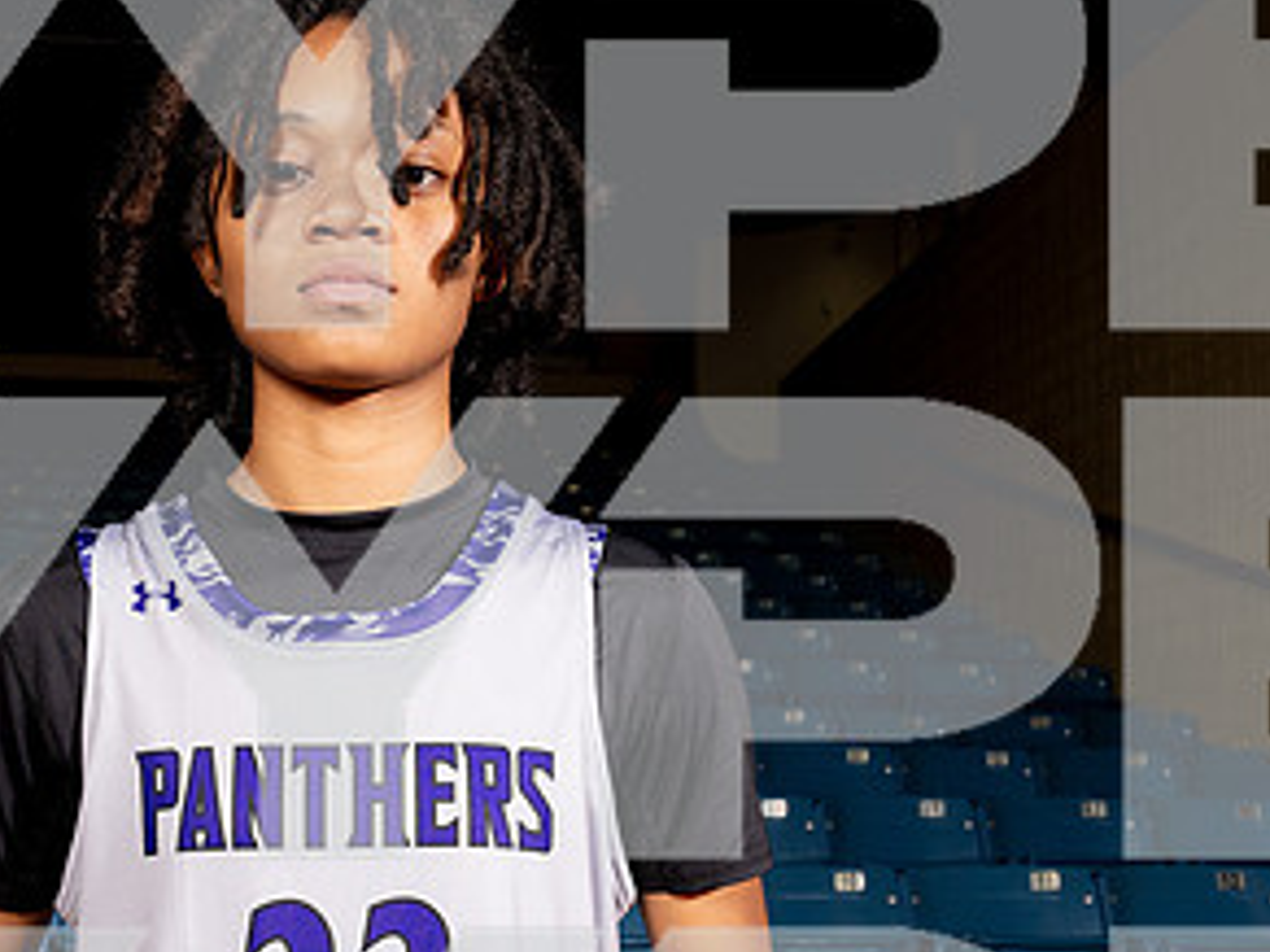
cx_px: 515
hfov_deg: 41.1
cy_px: 631
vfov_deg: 31.3
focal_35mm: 46
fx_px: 1687
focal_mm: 24
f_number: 7.1
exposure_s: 1/125
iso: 250
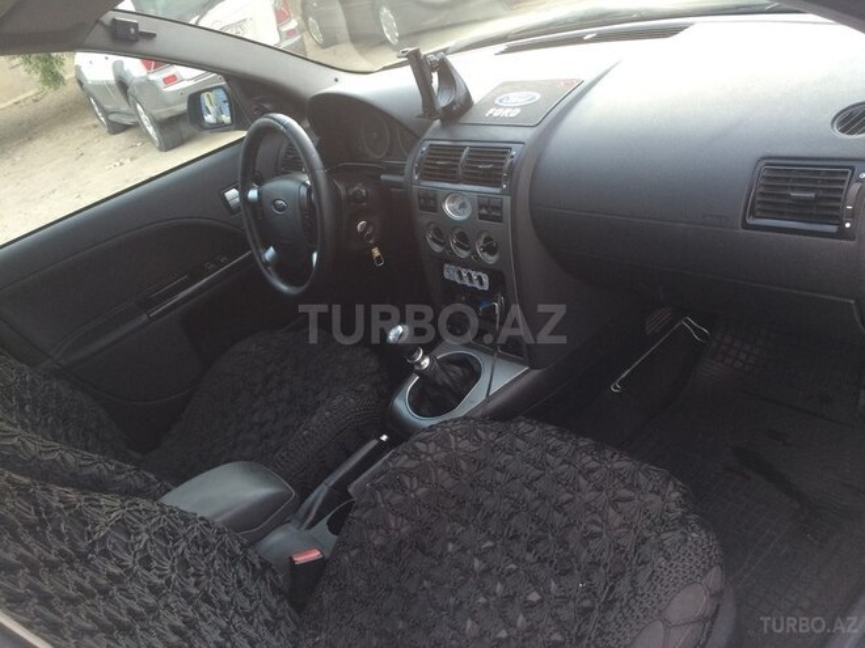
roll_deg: +19.9
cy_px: 324
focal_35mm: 29
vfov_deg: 48.2
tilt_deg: -30.6
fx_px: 725
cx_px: 432
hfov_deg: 61.7
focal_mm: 4.15
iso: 50
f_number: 2.2
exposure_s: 1/33
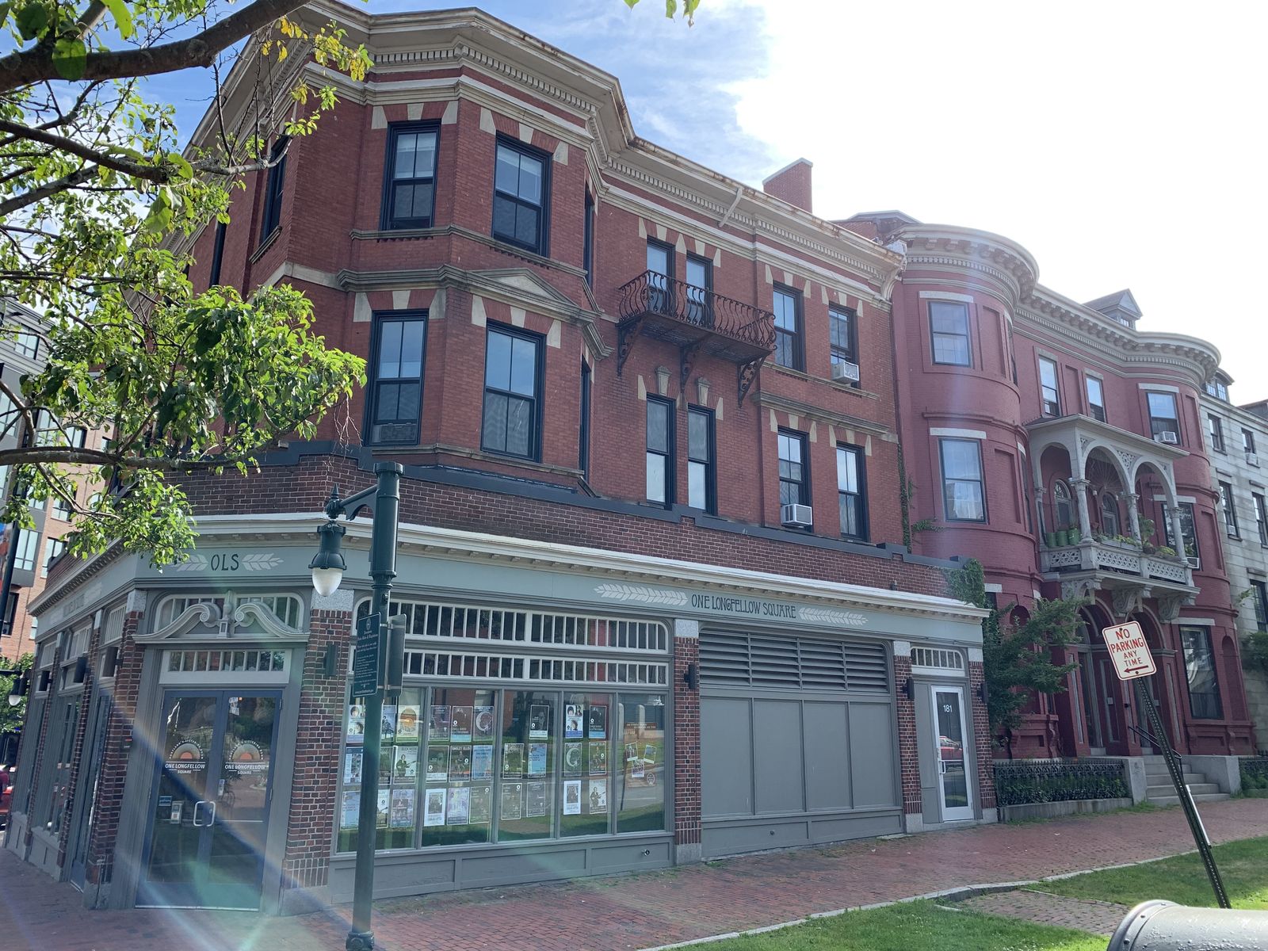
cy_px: 476
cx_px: 634
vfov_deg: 53.1
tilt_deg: +16.5
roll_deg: -0.1
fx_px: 952
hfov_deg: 67.3
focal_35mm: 26
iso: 25
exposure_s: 1/696
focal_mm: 4.25
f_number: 1.8
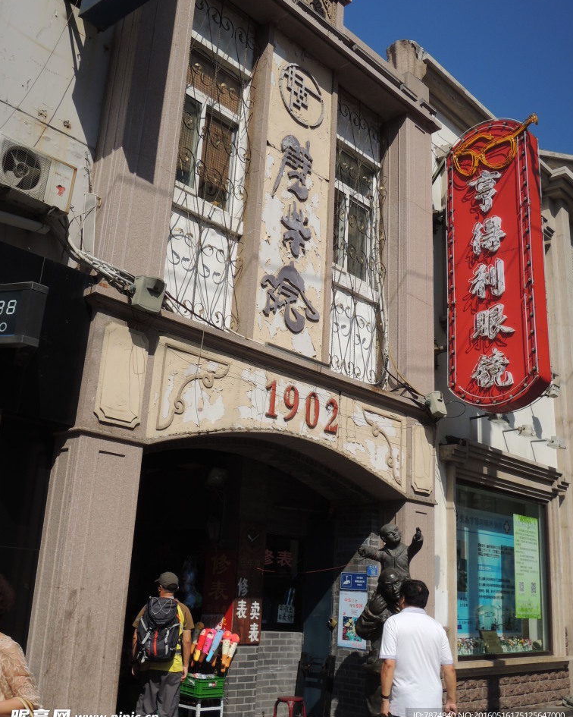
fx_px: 784
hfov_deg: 40.1
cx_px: 290
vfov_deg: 49.1
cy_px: 342
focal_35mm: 37
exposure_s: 1/1250
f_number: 4
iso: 100
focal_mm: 6.3
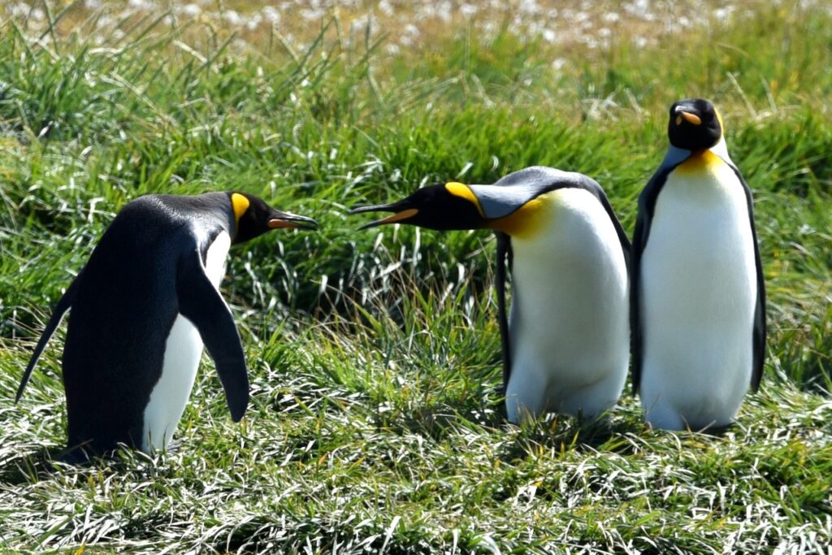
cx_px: 416
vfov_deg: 3.4
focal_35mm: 400
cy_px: 278
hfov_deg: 5.2
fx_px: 9245
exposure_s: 1/1000
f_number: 13
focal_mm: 400
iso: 400
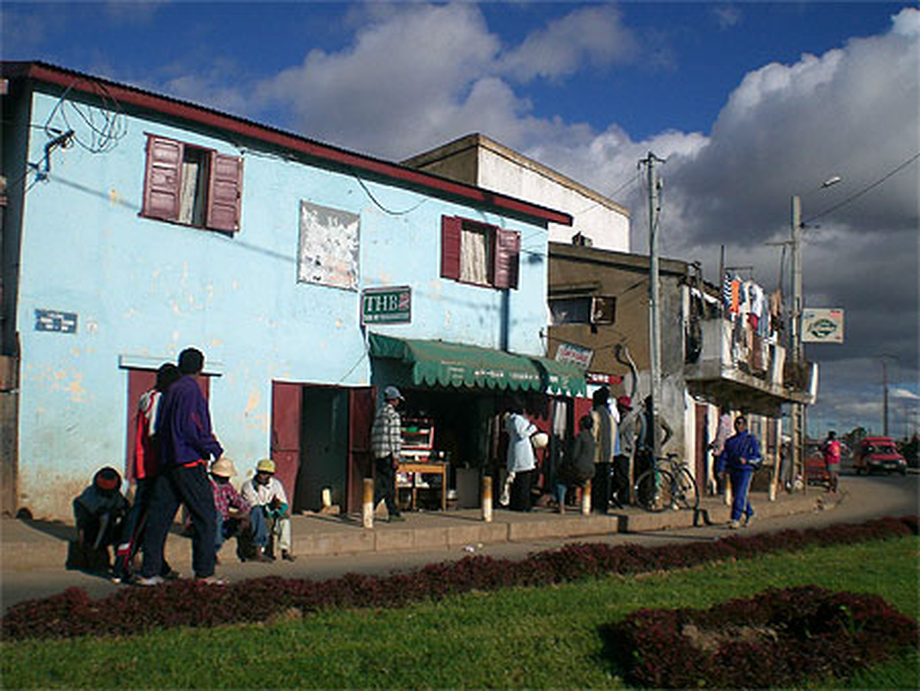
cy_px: 346
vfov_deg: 37.8
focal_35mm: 38
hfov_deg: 49.0
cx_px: 460
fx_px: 1010
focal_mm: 6.3
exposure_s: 1/1000
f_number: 4.4
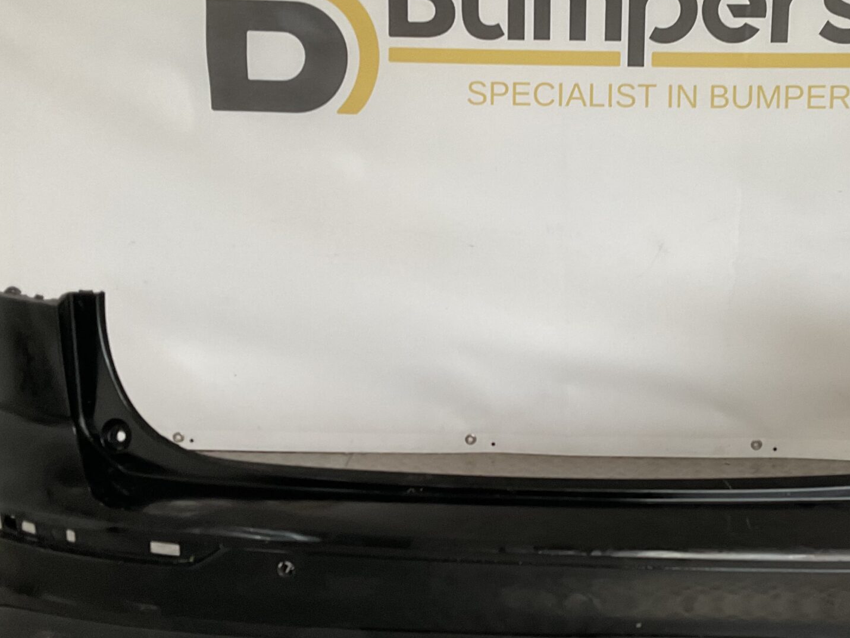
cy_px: 363
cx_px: 571
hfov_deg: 36.4
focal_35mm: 52
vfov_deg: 28.0
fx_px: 1277
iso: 80
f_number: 1.8
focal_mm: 3
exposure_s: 1/60
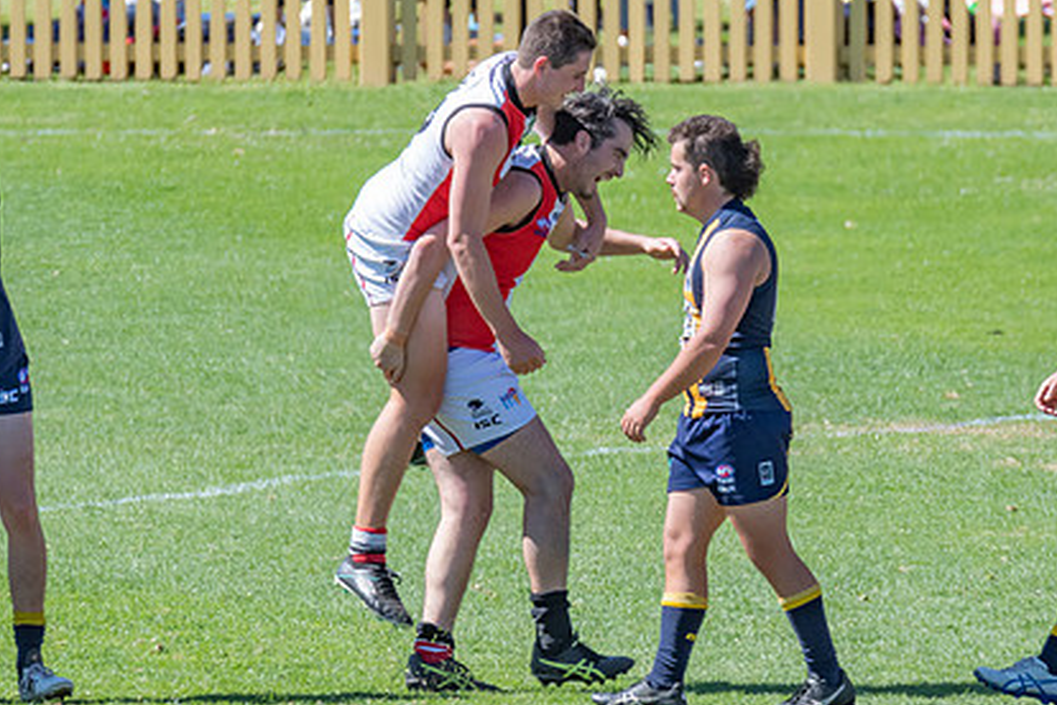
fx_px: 35935
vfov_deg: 1.1
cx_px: 606
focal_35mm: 1224
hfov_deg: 1.7
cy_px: 297
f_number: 11
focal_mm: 500
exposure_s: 1/1000
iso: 800
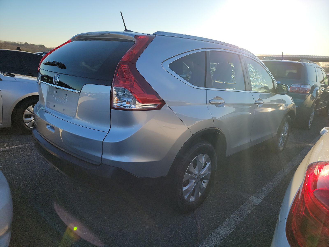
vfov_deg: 56.8
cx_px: 164
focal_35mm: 24
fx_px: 228
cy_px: 124
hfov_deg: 71.6
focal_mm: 6.7
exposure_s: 1/607
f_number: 1.8
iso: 50
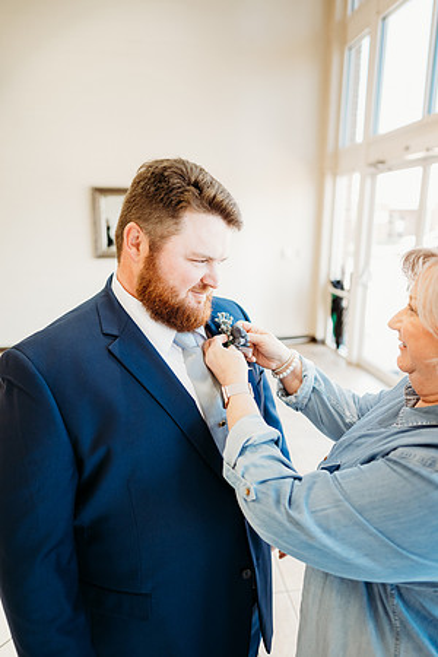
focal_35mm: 24
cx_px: 219
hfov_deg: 53.1
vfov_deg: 73.7
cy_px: 328
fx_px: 438
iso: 800
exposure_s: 1/160
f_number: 1.8
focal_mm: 24
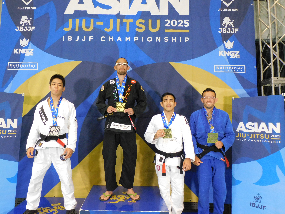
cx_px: 125
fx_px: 222
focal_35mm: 27
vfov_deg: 51.3
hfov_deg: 65.1
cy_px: 96
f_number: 3.3
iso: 400
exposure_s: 1/25
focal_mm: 4.3
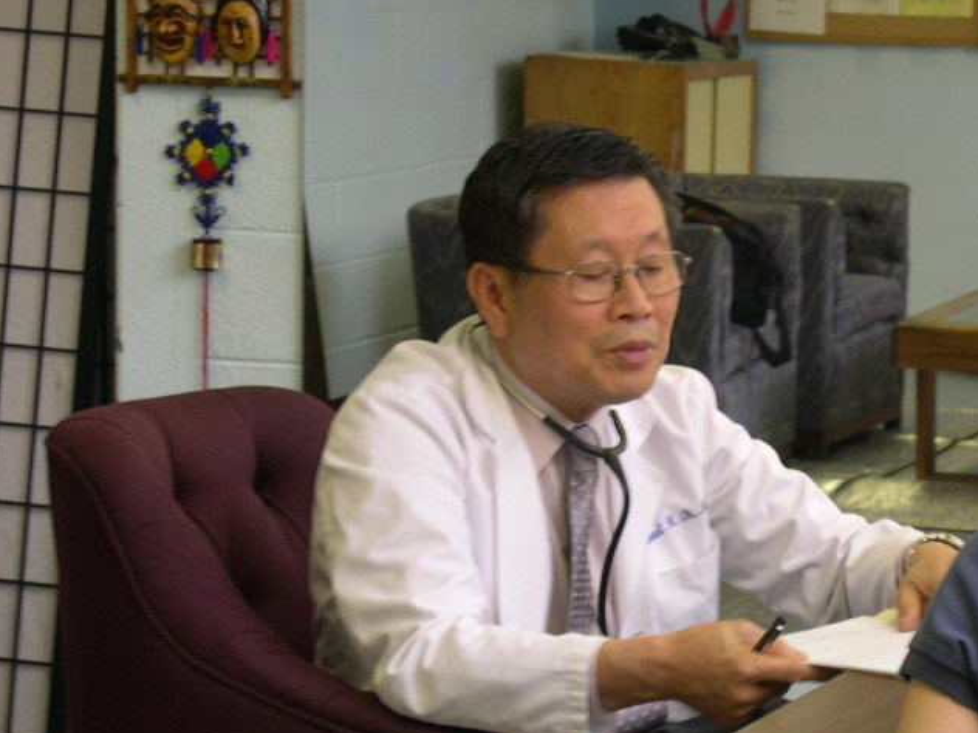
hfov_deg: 13.2
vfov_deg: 10.0
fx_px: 4210
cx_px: 788
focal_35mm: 149
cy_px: 408
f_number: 4.5
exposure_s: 1/18.1
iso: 100
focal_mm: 19.5
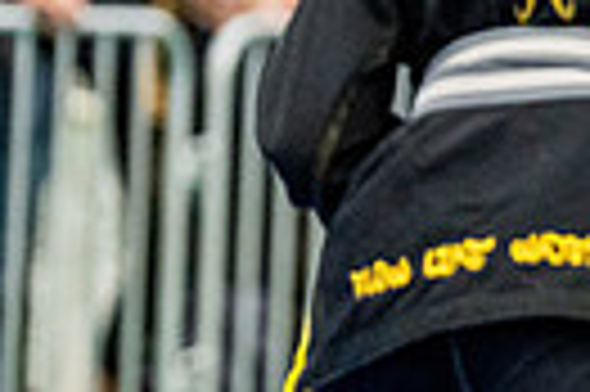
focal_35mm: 728
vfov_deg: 1.9
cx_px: 779
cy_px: 7
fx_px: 11916
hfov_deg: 2.8
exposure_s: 1/500
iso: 5000
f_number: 2.8
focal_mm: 164
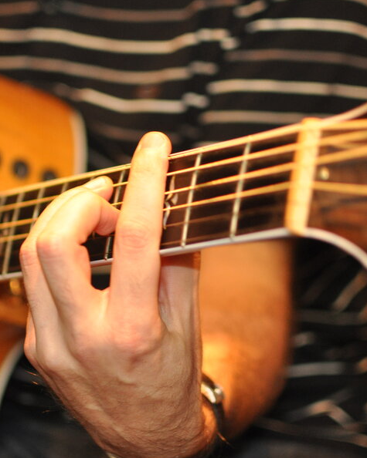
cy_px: 224
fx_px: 1152
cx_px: 74
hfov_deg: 17.9
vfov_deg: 22.5
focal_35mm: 85
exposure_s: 1/60
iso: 800
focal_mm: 35
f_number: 1.8
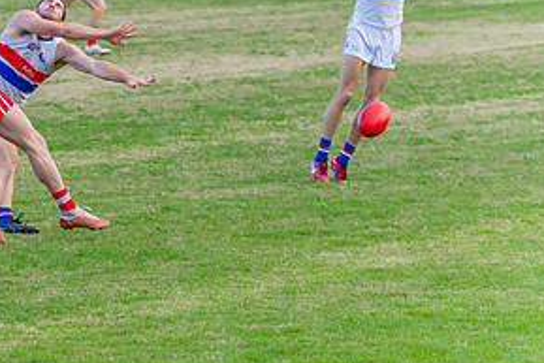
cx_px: -8
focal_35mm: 347
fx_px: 5246
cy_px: 35
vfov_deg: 4.0
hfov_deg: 5.9
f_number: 5
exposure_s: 1/1600
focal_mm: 160
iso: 2200
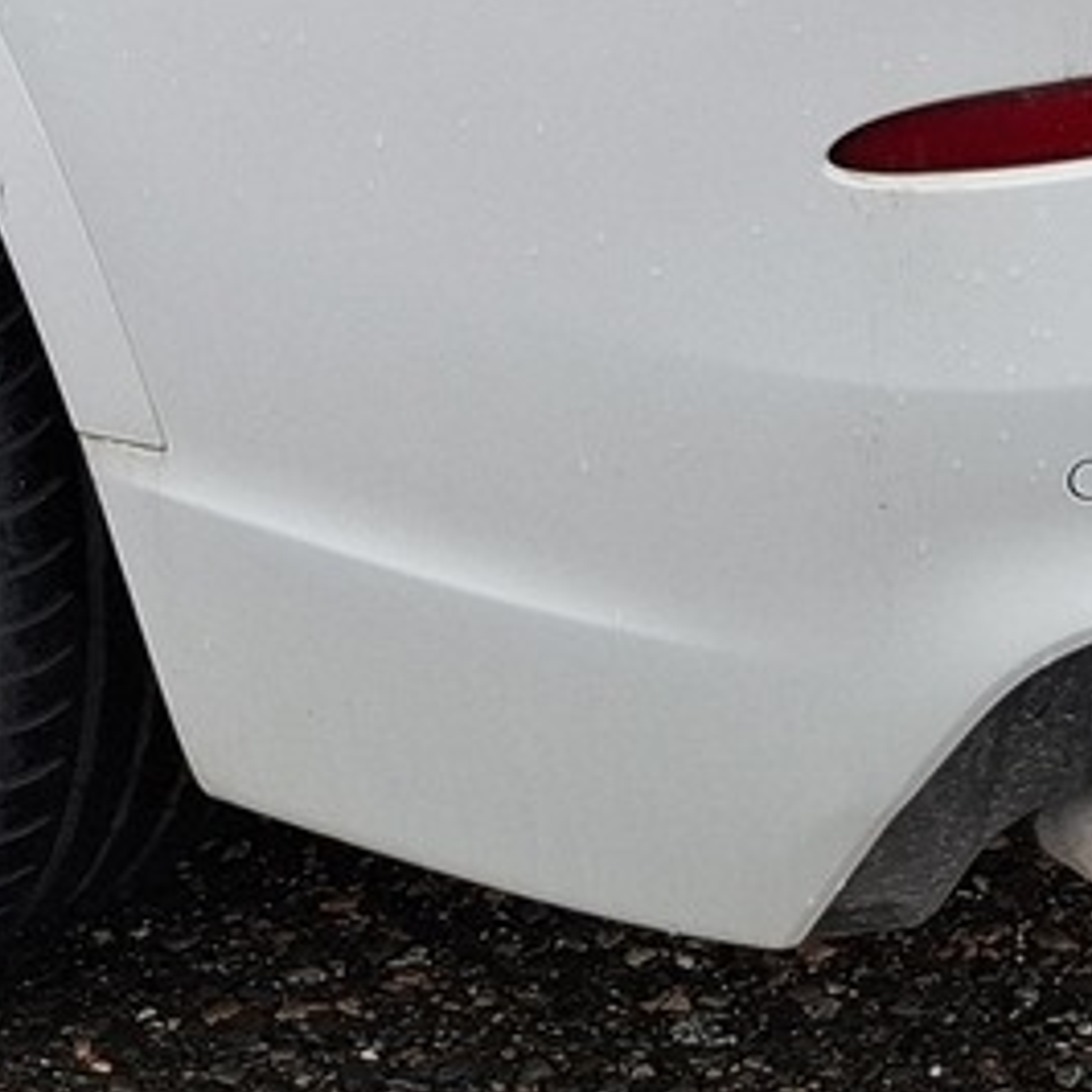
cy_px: -755
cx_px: 275
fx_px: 3926
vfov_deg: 14.3
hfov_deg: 15.8
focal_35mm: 110
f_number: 1.8
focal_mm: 5.54
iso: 50
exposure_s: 1/750
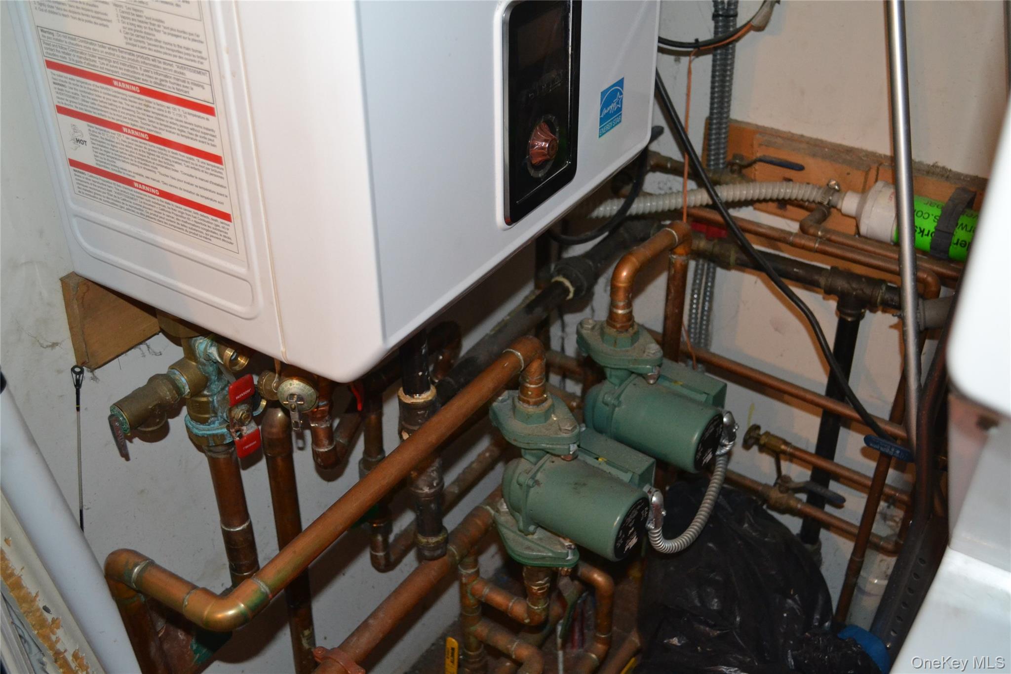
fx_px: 1095
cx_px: 506
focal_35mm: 39
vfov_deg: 34.2
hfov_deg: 49.6
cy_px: 337
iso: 1800
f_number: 4.2
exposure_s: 1/60
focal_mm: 26
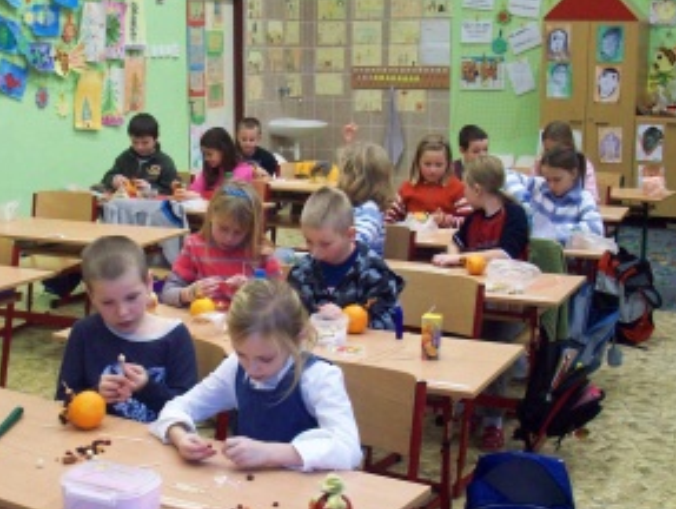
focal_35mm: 58
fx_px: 1134
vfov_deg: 25.3
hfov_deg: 33.0
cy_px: 259
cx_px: 254
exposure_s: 1/45
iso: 160
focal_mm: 6.2
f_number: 2.8
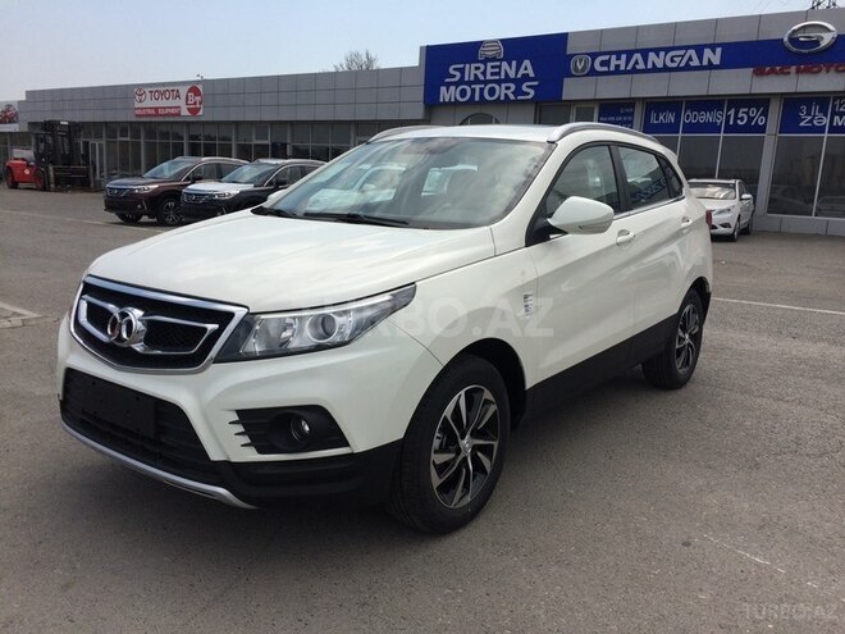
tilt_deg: -10.0
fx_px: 708
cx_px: 422
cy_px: 317
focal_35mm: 29
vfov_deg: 48.2
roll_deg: -3.1
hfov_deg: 61.7
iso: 32
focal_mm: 4.15
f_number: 2.2
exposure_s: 1/3165
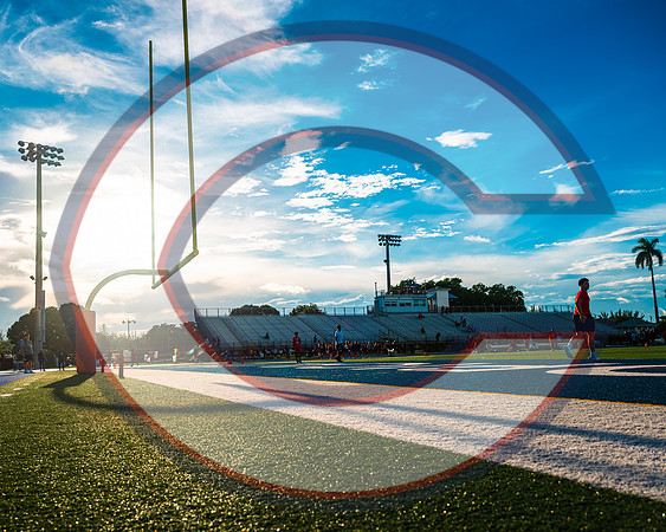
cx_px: 299
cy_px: 298
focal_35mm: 30
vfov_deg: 47.9
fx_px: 597
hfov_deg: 58.2
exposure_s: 1/1250
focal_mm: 24
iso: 64
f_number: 4
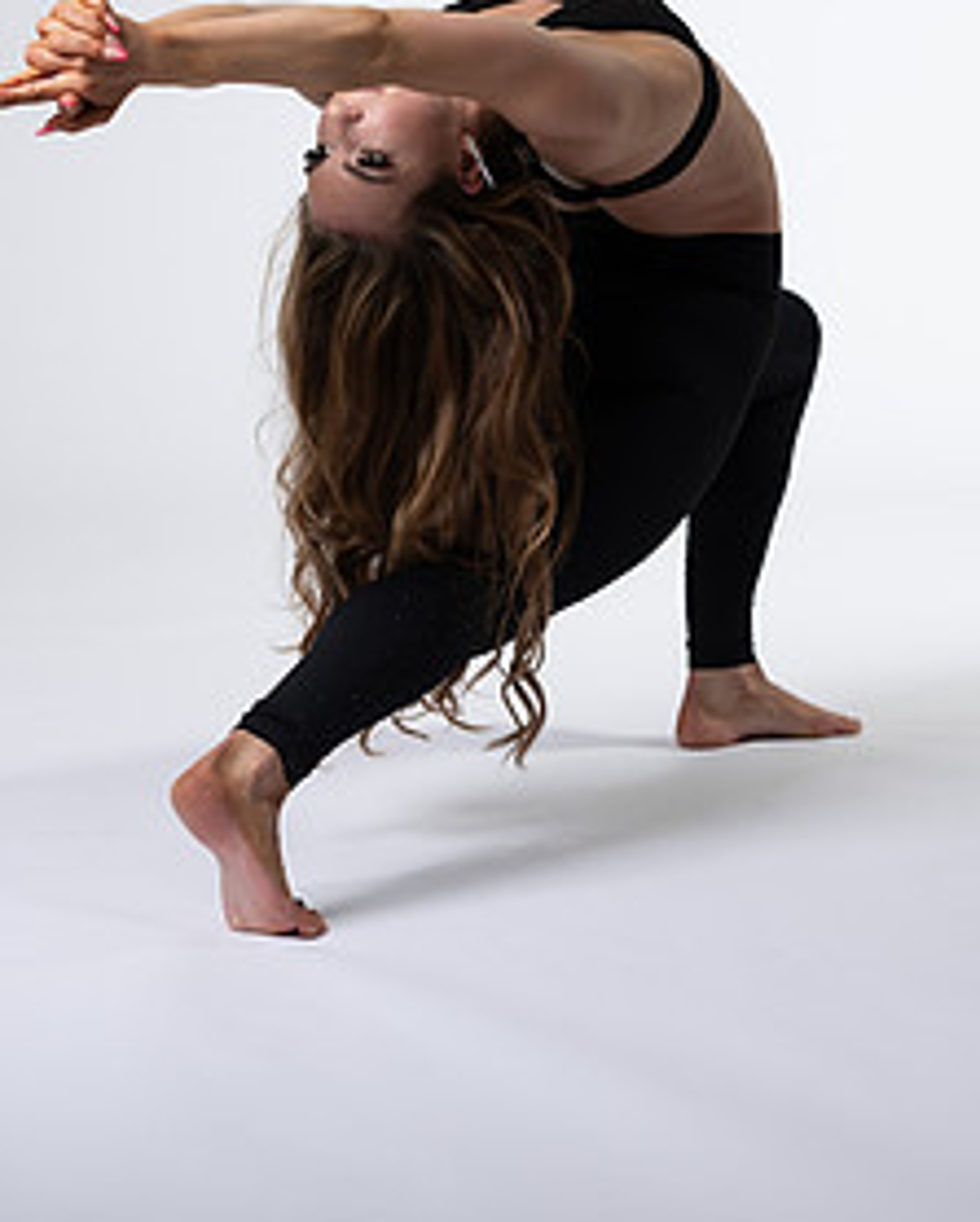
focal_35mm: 129
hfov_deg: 12.0
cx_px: 483
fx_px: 4669
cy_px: 484
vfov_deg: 14.9
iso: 200
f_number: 4
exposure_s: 1/160
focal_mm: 85
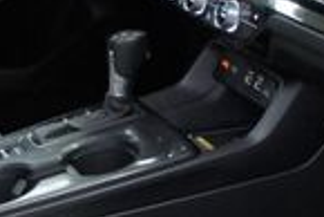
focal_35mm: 119
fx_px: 1072
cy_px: 130
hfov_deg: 17.2
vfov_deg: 11.5
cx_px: 177
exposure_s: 1/30
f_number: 3.5
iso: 800
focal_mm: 18
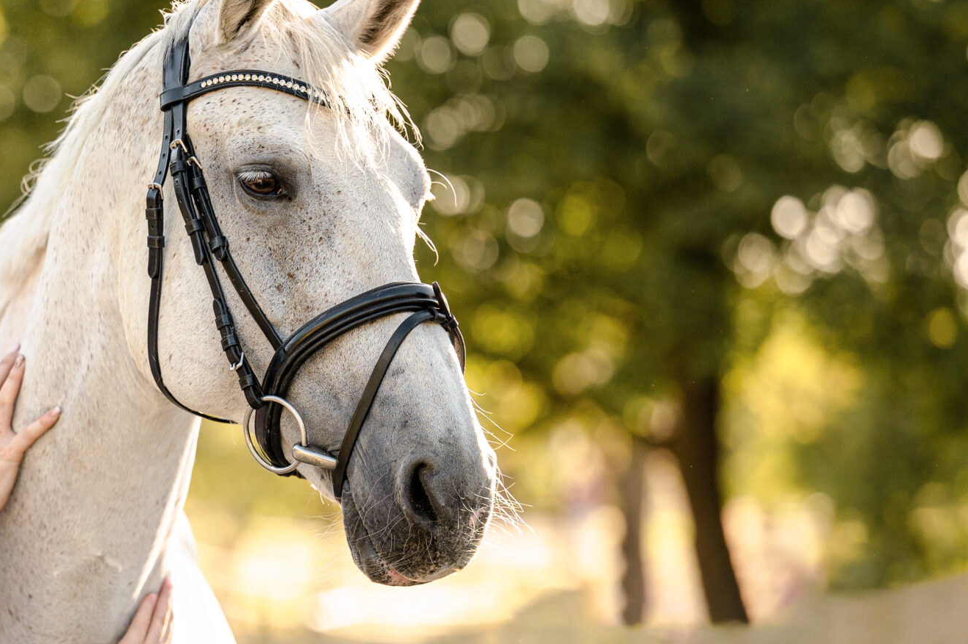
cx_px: 92
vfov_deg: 5.6
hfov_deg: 8.4
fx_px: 6529
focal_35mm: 243
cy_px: 370
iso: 160
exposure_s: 1/1000
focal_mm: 125
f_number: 2.8
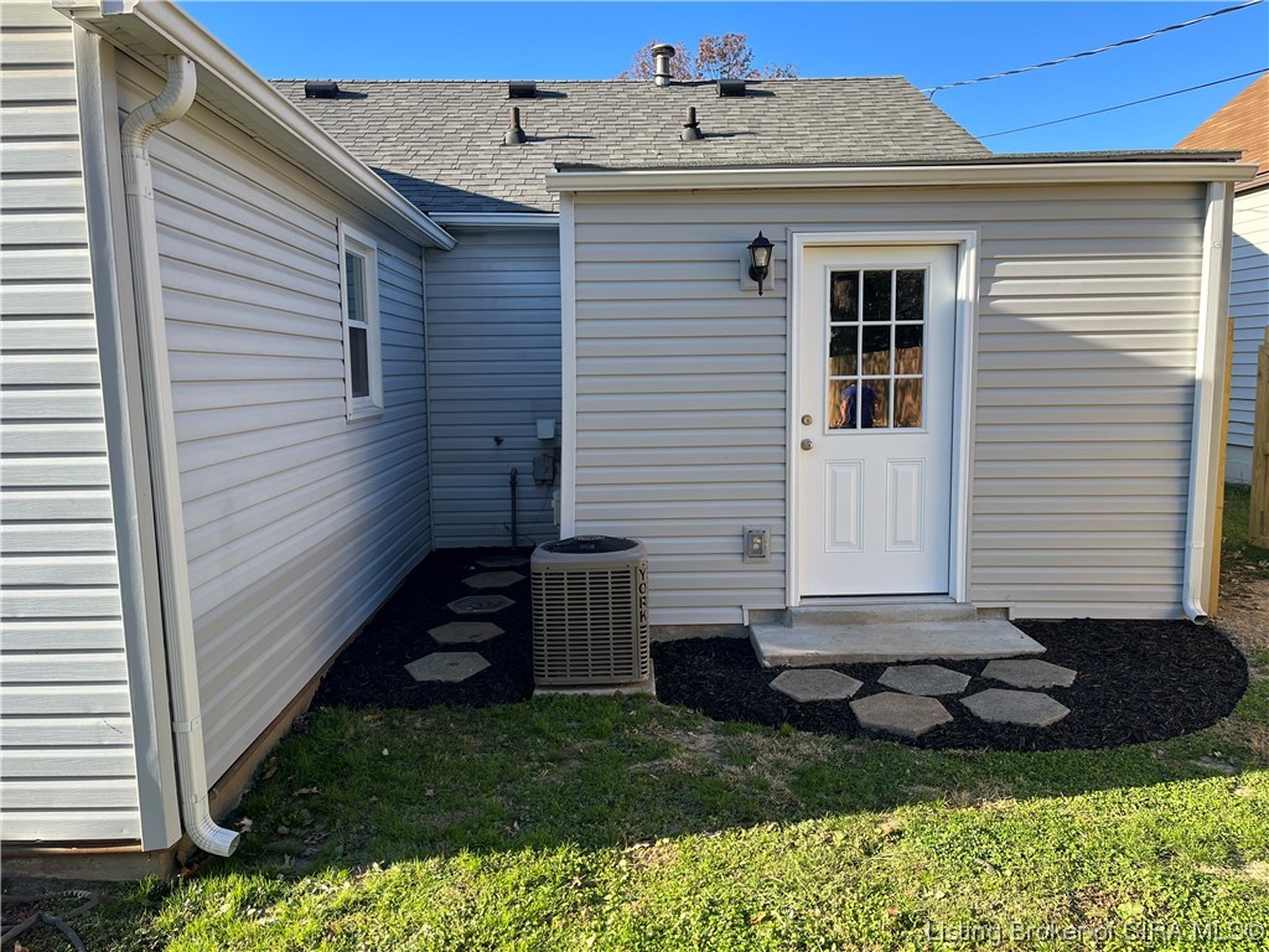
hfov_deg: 67.3
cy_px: 476
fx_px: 953
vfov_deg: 53.1
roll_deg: +0.4
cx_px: 634
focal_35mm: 26
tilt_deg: -7.2
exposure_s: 1/777
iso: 50
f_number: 1.6
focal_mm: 5.1
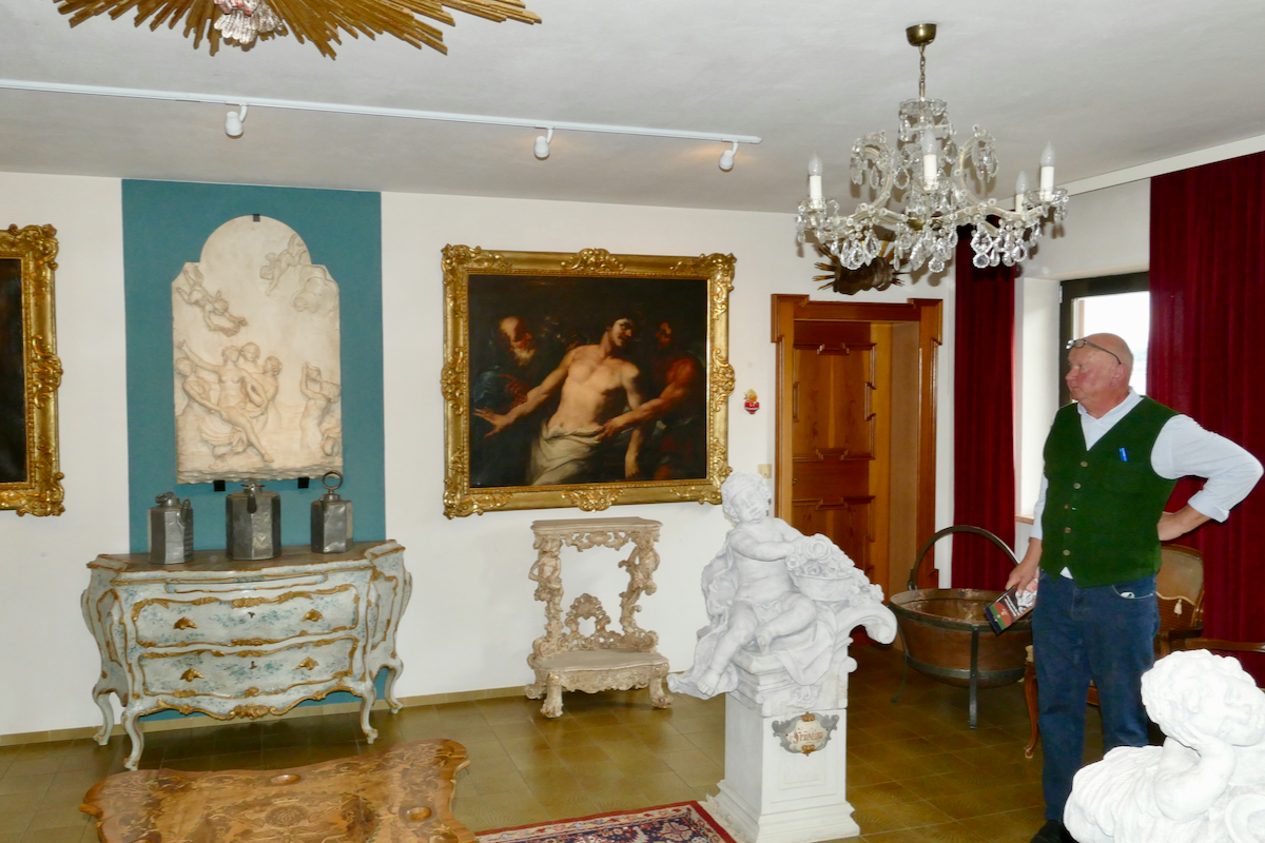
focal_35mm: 26
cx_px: 632
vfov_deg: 49.6
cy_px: 422
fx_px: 914
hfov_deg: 69.4
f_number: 8
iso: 800
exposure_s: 1/60
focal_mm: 9.12
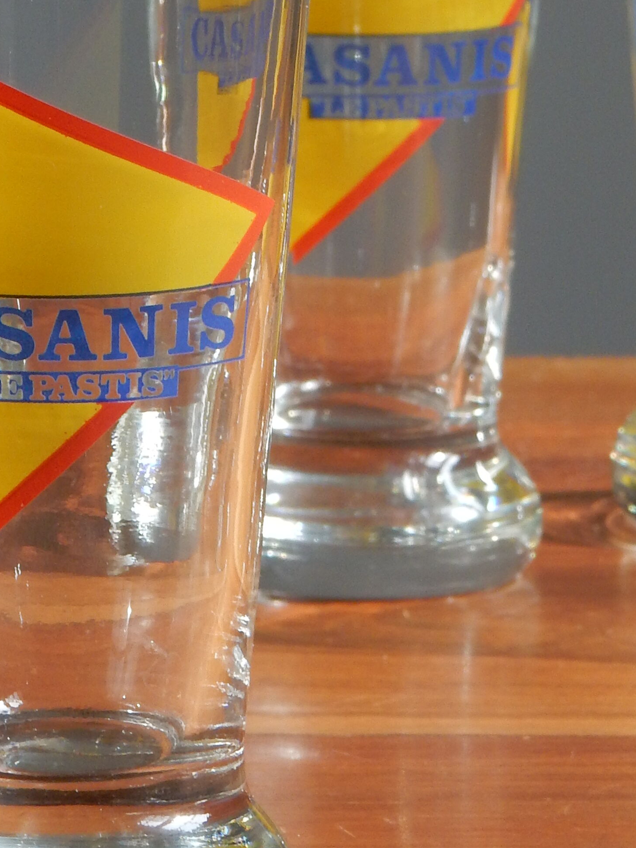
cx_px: 45
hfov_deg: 4.5
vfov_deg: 6.0
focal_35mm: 330
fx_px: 8083
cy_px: 307
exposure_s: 1/30
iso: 140
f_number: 6
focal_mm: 24.7
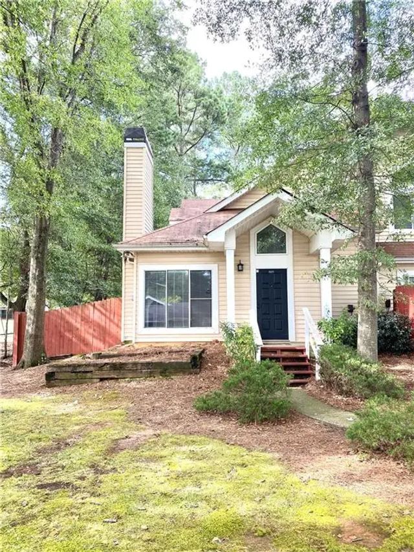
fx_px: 415
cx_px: 207
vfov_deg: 67.3
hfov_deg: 53.1
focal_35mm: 26
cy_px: 276
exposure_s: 1/121
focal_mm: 4.25
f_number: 1.8
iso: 50
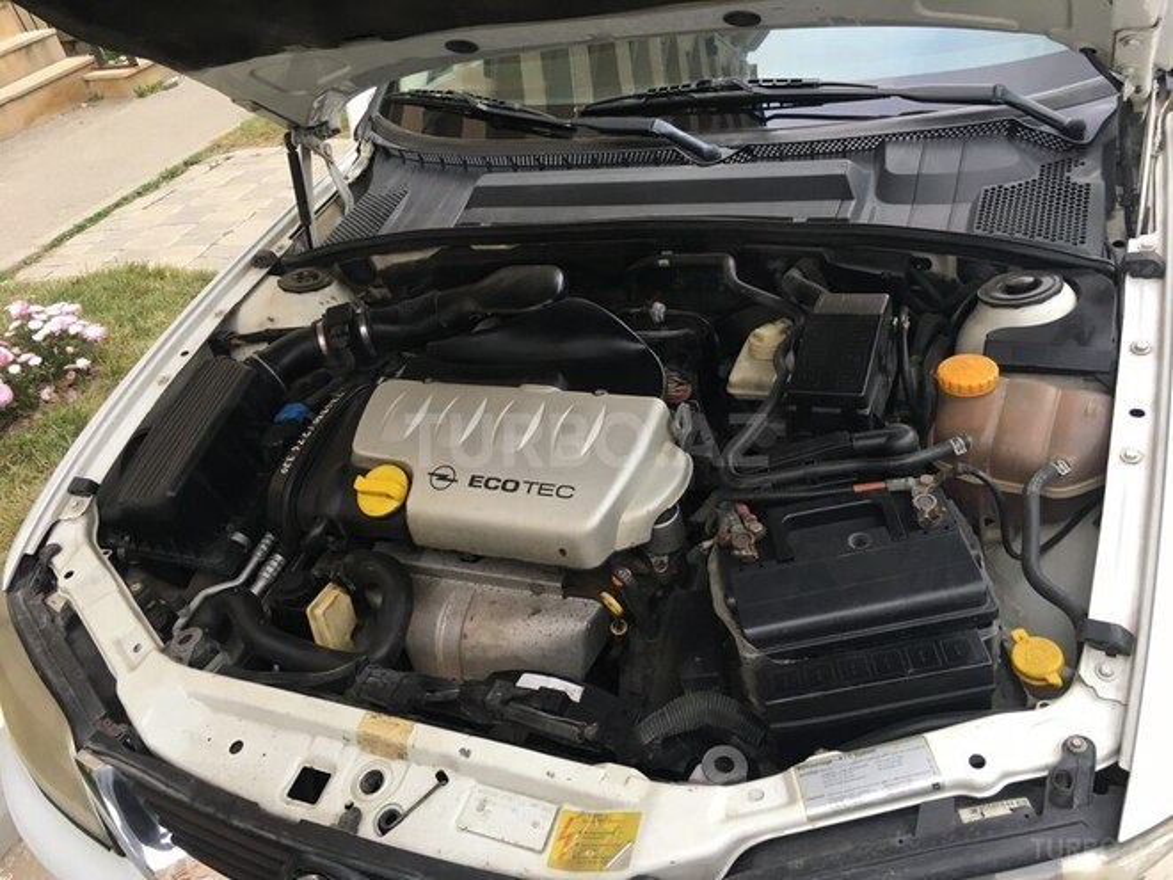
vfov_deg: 48.2
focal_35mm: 29
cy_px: 440
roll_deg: +15.8
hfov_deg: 61.7
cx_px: 586
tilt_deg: -35.6
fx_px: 983
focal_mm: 4.15
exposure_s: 1/33
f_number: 2.2
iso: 25
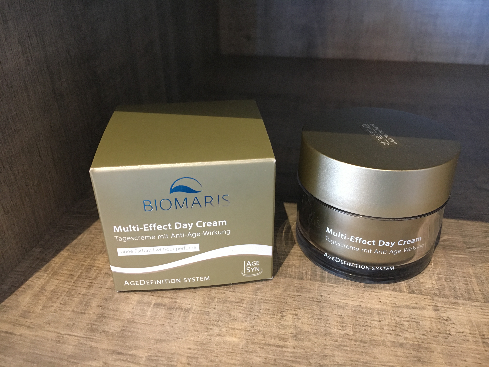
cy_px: 184
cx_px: 244
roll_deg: +1.2
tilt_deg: -29.8
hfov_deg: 61.7
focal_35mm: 29
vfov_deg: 48.2
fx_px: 410
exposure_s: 1/20
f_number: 2.2
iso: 200
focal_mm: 4.15
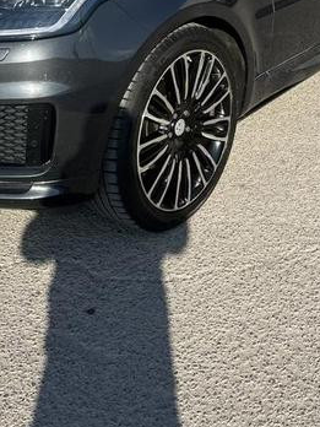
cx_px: 164
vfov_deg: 27.5
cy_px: -34
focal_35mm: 65
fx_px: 801
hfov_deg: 22.6
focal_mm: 5.7
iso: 50
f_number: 1.5
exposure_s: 1/4115
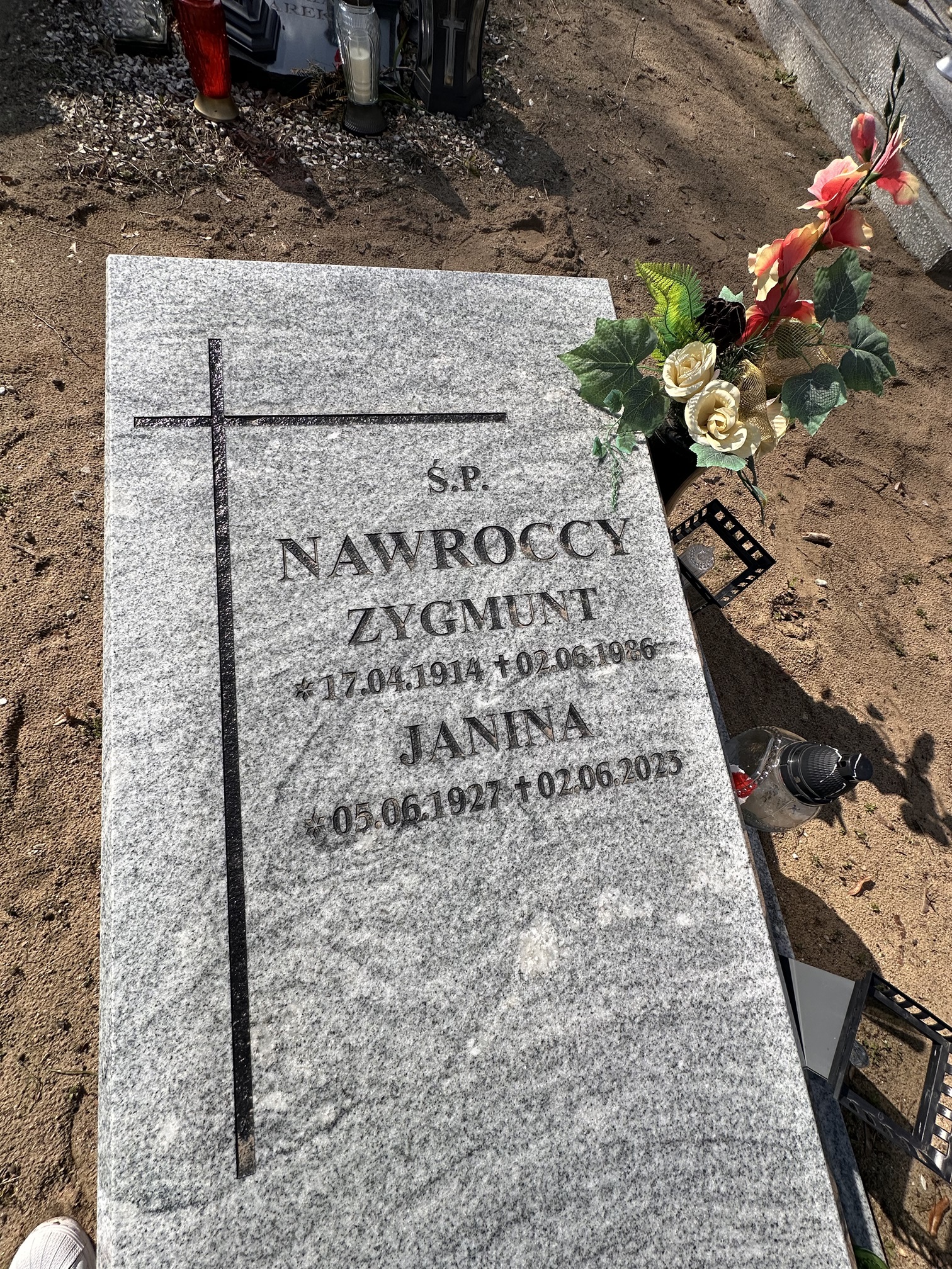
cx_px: 476
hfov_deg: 85.7
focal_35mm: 14
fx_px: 513
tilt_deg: -68.1
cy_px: 634
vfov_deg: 102.1
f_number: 2.2
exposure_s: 1/2257
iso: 40
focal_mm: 2.22
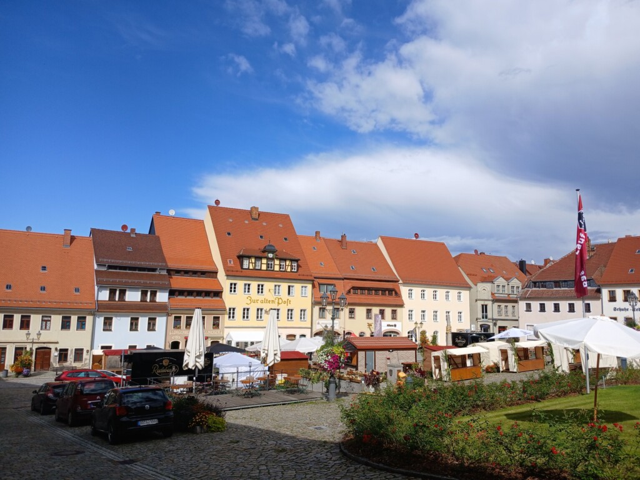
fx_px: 481
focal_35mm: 26
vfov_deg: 53.1
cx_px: 320
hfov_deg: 67.3
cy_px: 240
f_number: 1.8
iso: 20
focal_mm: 3.98
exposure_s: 1/842
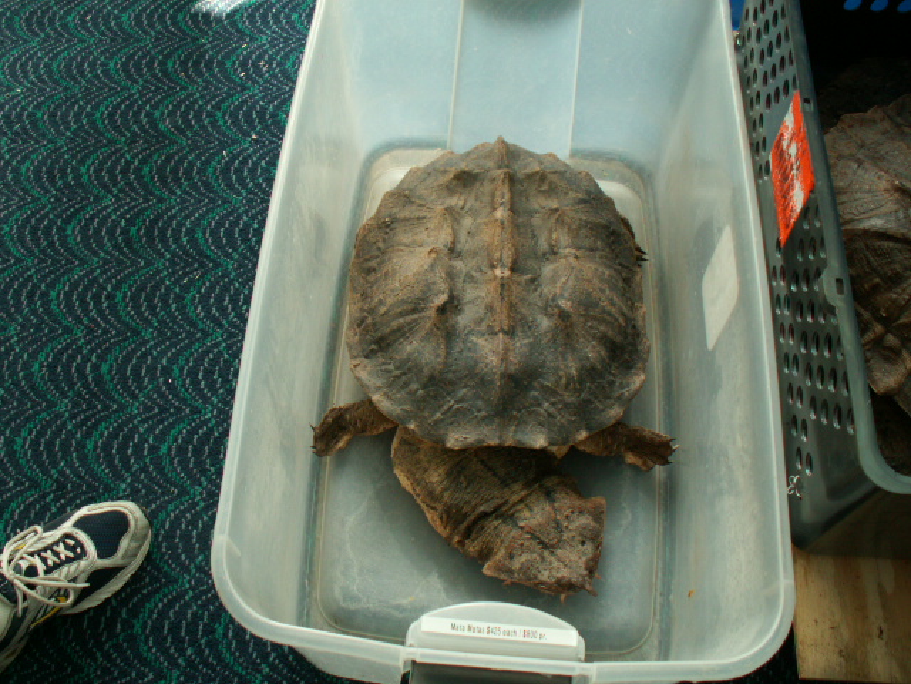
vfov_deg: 40.7
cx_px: 456
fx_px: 921
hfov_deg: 52.6
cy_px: 342
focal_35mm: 35
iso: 50
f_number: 2.8
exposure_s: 1/40
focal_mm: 5.86
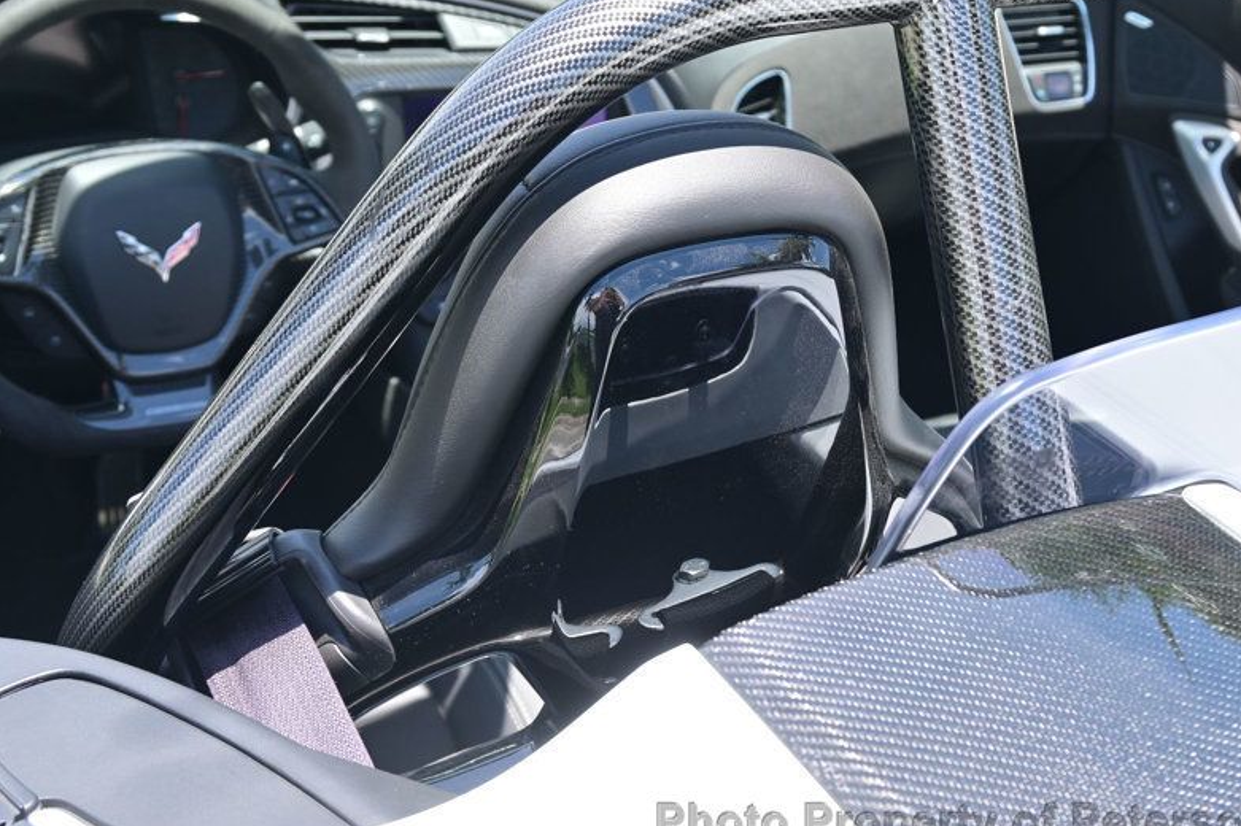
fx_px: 2067
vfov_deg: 22.6
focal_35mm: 60
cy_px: 329
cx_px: 787
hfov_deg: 33.2
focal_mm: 30.5
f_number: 5.6
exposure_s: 1/125
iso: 100
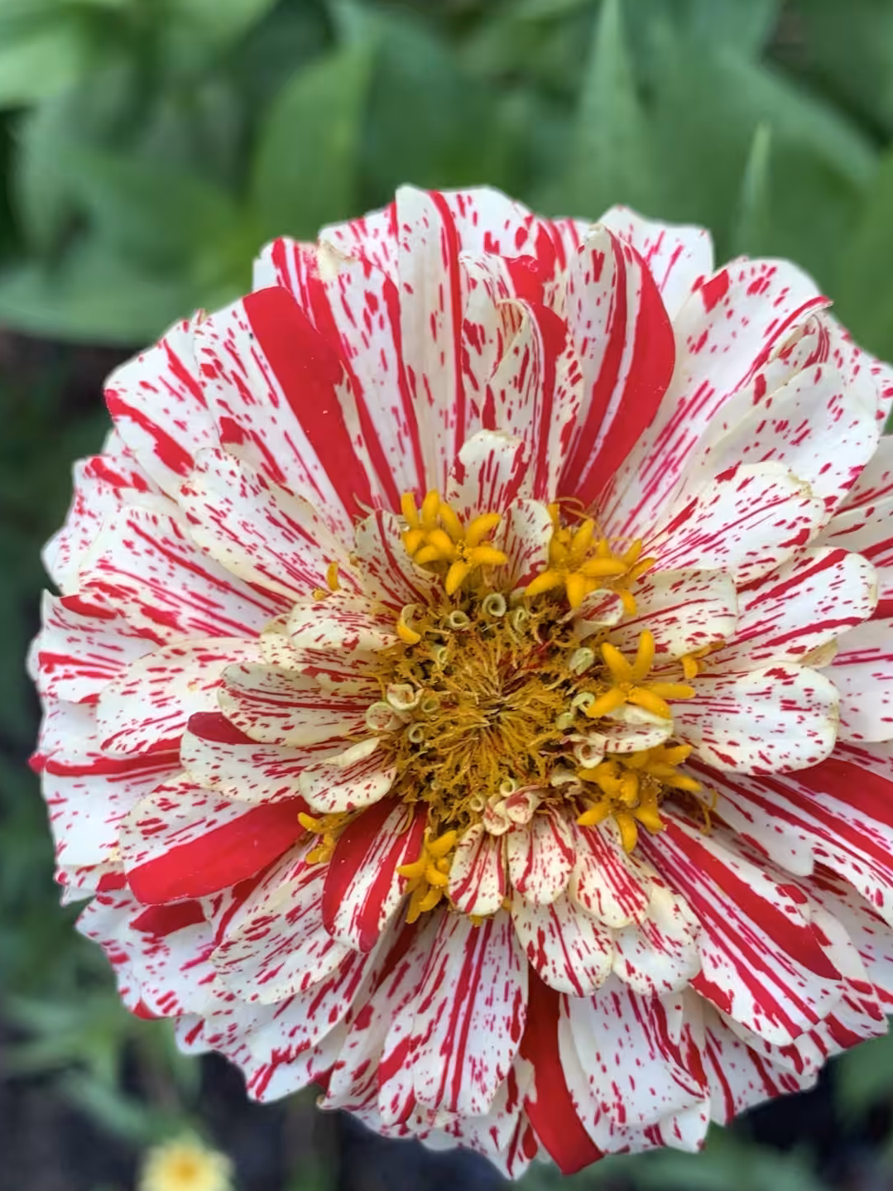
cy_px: 757
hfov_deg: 38.6
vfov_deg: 49.6
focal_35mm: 37
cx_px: 483
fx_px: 1273
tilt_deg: -76.3
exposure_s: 1/239
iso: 25
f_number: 1.8
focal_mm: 4.25
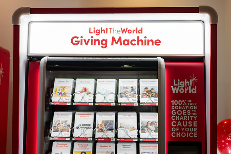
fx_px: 321
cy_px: 77
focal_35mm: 50
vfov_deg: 27.0
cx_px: 116
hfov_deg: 39.6
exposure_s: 1/400
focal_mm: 50
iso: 640
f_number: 1.8
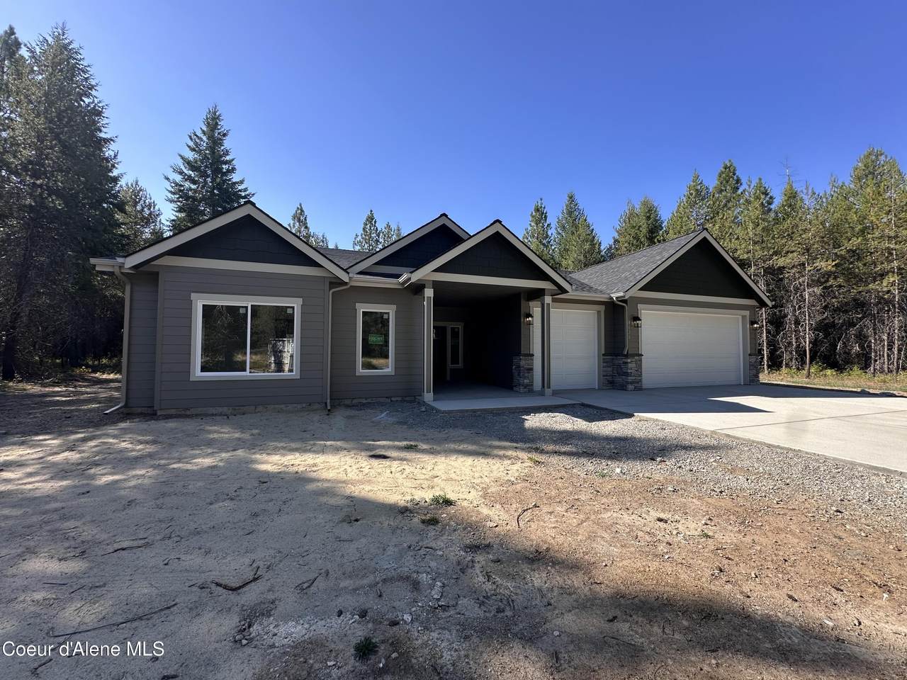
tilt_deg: +2.5
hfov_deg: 102.1
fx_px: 367
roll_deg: -0.7
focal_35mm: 14
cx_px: 454
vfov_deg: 85.7
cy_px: 340
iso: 40
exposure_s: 1/824
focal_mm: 2.22
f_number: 2.2
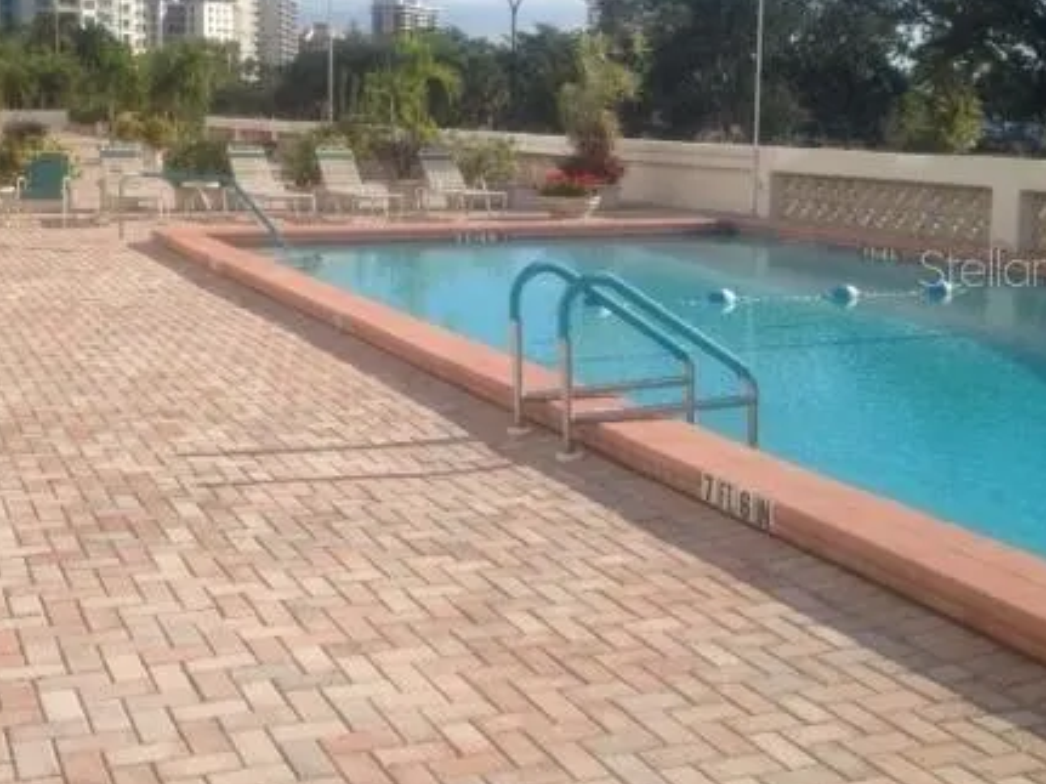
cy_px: 267
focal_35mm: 52
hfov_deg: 36.5
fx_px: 1571
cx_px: 371
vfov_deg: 27.9
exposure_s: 1/1972
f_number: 2.4
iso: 50
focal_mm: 4.28
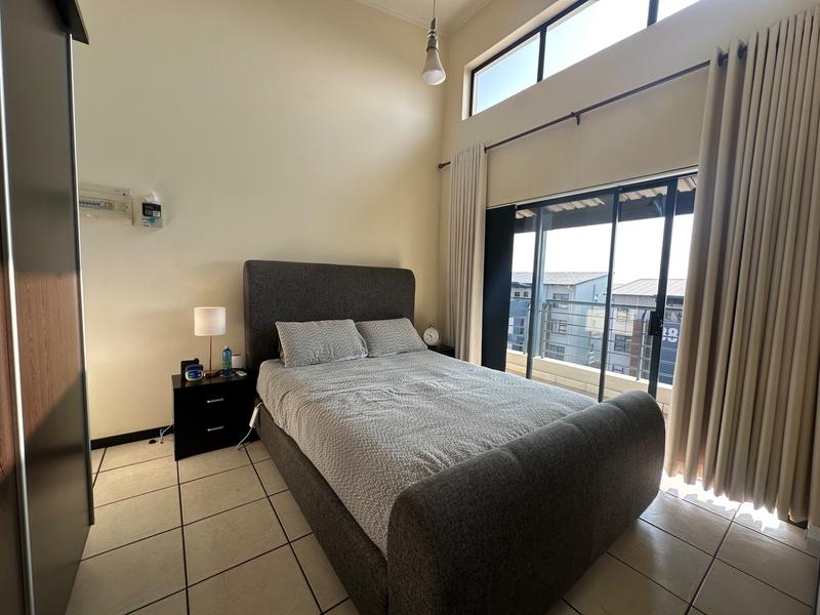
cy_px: 308
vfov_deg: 85.7
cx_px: 410
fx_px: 332
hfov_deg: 102.1
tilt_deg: -4.4
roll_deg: -1.6
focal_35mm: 14
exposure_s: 1/330
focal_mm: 2.22
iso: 40
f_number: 2.2
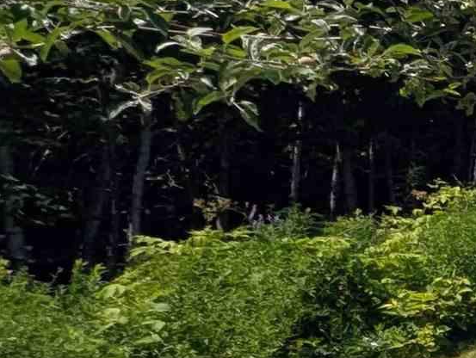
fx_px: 991
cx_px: 1233
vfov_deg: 20.4
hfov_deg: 13.8
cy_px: 104
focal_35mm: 72
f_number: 2.2
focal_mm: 1.95
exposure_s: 1/2083
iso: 46
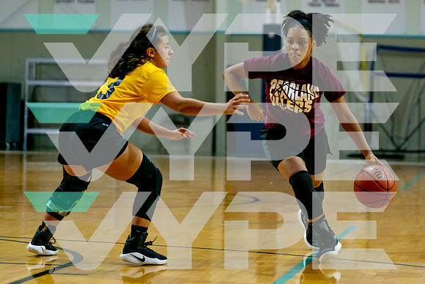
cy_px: 98
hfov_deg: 15.0
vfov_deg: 10.0
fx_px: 1613
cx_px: 277
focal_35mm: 137
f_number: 2.8
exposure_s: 1/1000
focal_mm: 98
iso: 4000
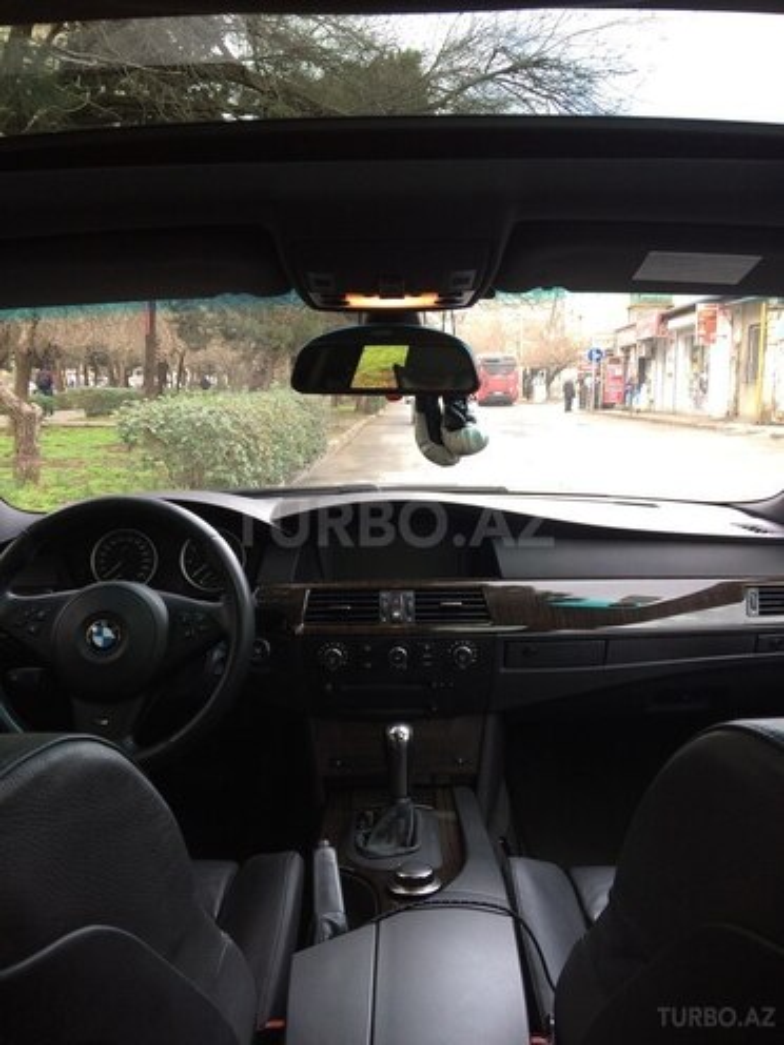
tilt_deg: -8.5
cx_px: 392
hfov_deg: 48.2
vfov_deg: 61.7
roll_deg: -0.6
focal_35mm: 29
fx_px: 876
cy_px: 522
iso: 32
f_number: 2.2
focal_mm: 4.15
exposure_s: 1/50
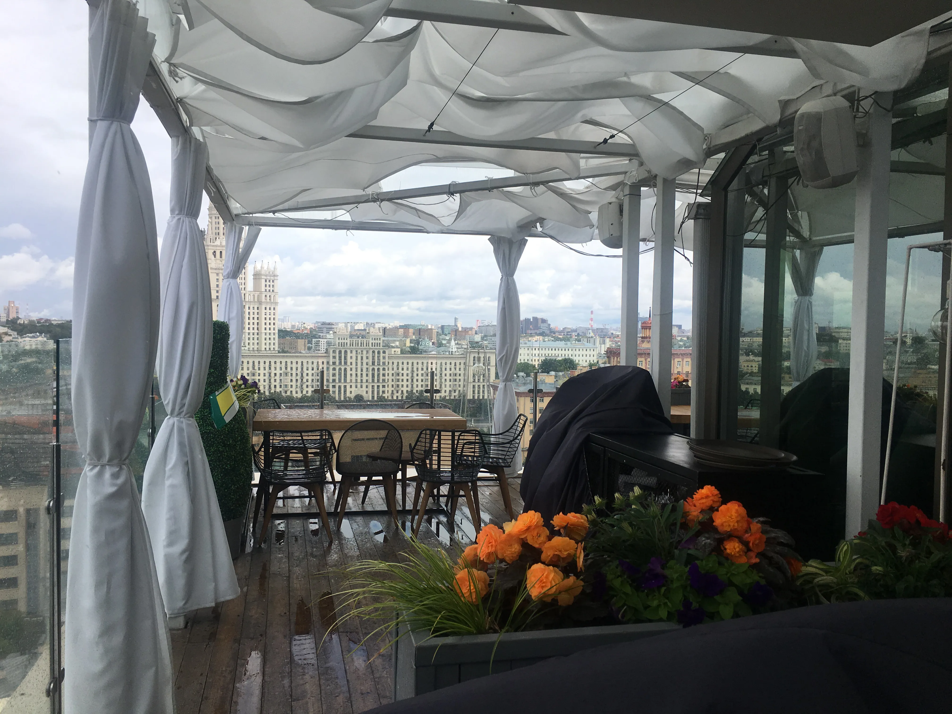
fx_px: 798
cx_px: 476
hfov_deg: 61.7
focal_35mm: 29
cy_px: 357
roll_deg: -0.6
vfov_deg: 48.2
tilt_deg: -2.1
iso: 25
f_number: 2.2
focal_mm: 4.15
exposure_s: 1/1672
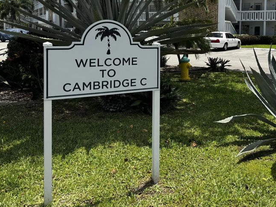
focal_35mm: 38
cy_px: 44
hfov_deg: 47.5
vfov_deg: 36.5
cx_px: 201
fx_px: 303
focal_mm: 6.76
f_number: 1.78
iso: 80
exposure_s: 1/3247
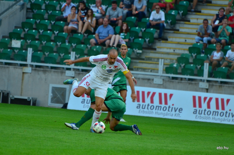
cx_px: 117
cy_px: 78
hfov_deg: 4.6
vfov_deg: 3.0
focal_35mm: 450
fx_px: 2919
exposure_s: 1/400
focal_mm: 300
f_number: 5.6
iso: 800
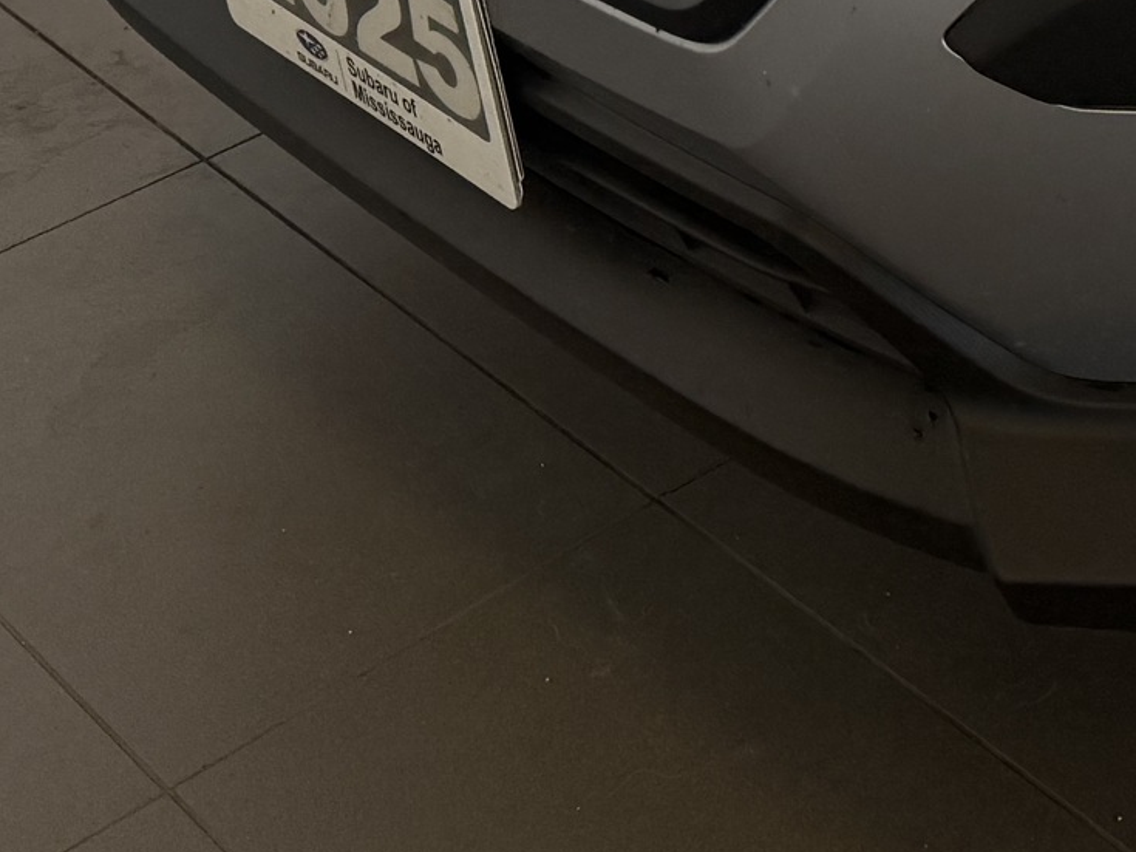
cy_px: -759
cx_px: 1867
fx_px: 3084
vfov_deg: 13.7
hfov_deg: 17.9
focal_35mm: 94
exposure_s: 1/253
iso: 100
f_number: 1.78
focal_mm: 6.76
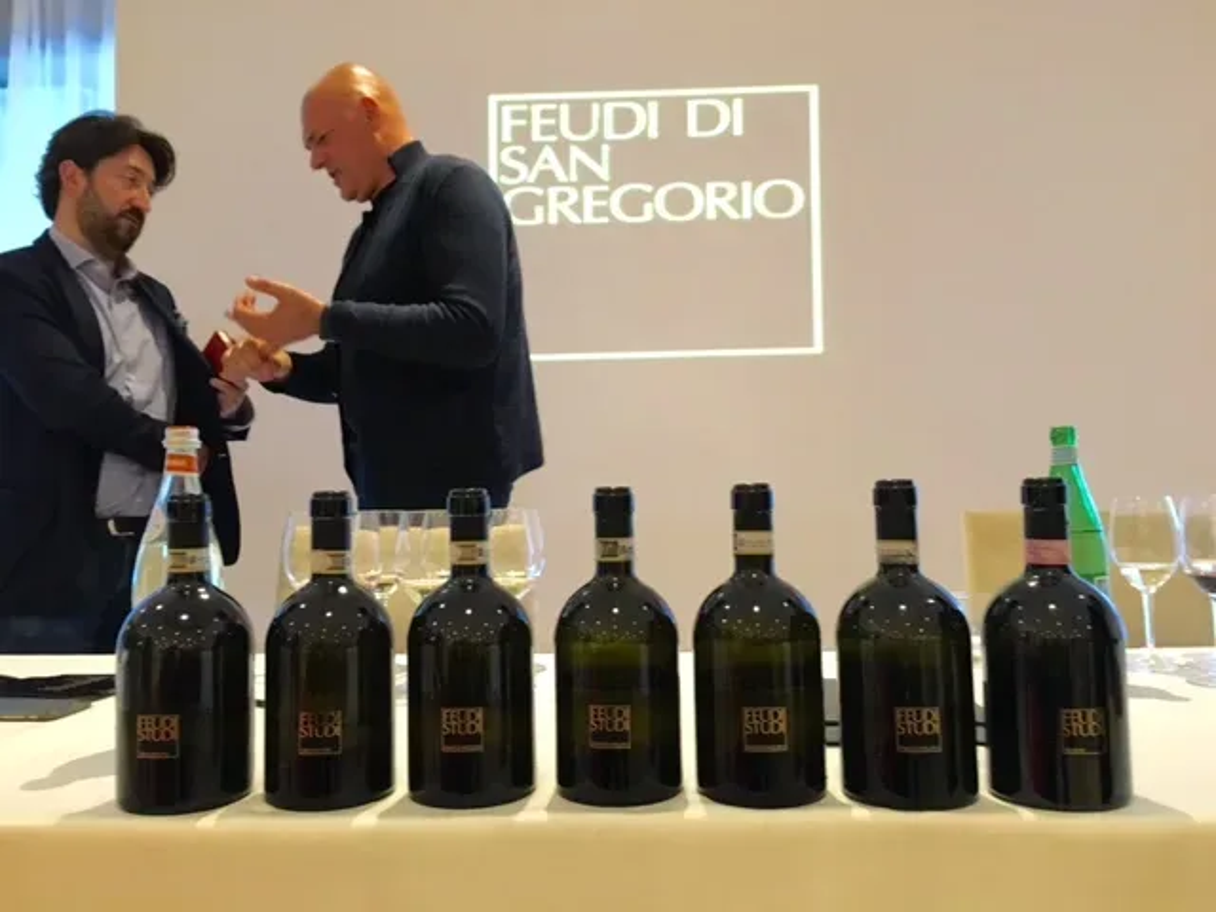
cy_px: 456
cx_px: 608
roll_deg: +1.4
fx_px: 1019
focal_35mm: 29
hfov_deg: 61.7
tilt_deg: +4.1
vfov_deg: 48.2
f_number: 2.2
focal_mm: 4.15
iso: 250
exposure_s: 1/17
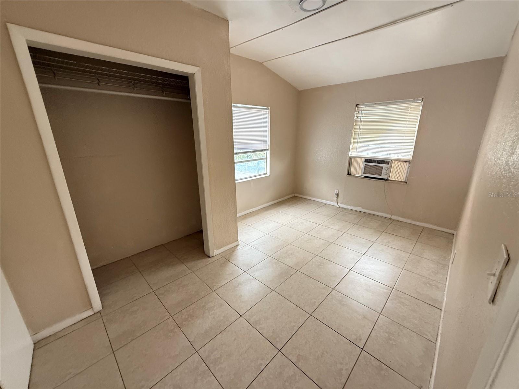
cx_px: 260
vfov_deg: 85.7
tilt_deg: -14.9
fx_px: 210
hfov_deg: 102.1
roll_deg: +0.4
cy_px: 194
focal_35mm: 14
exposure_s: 1/60
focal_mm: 2.22
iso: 400
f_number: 2.2
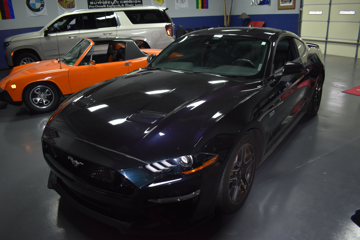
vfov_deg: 47.9
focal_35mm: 27
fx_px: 270
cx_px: 180
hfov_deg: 67.4
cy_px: 120
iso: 800
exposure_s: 1/160
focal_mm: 18
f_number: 3.5
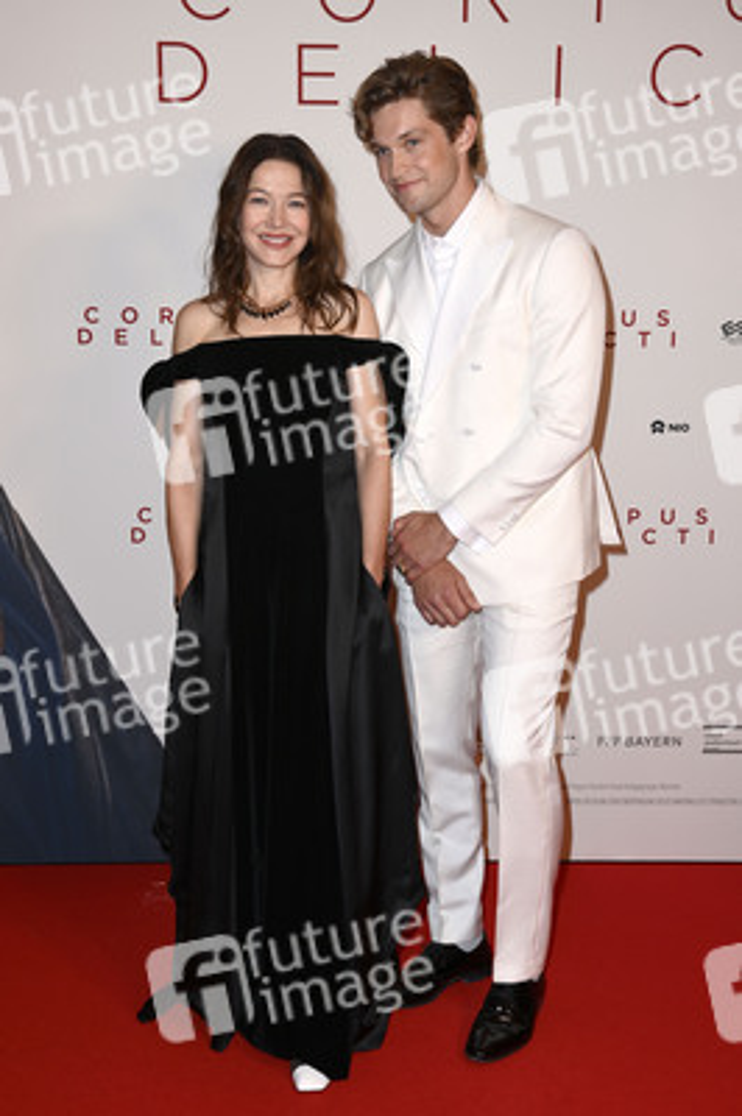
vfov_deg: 41.1
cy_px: 558
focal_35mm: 48
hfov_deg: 28.0
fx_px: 1486
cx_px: 371
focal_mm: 48
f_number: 6.3
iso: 400
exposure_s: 1/250
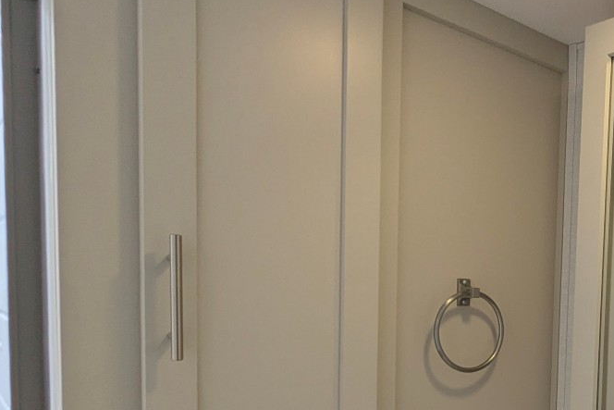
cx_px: 636
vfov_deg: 36.3
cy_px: 341
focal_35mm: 35
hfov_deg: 44.7
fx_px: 597
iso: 56
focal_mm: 2.35
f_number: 2.2
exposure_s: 1/237
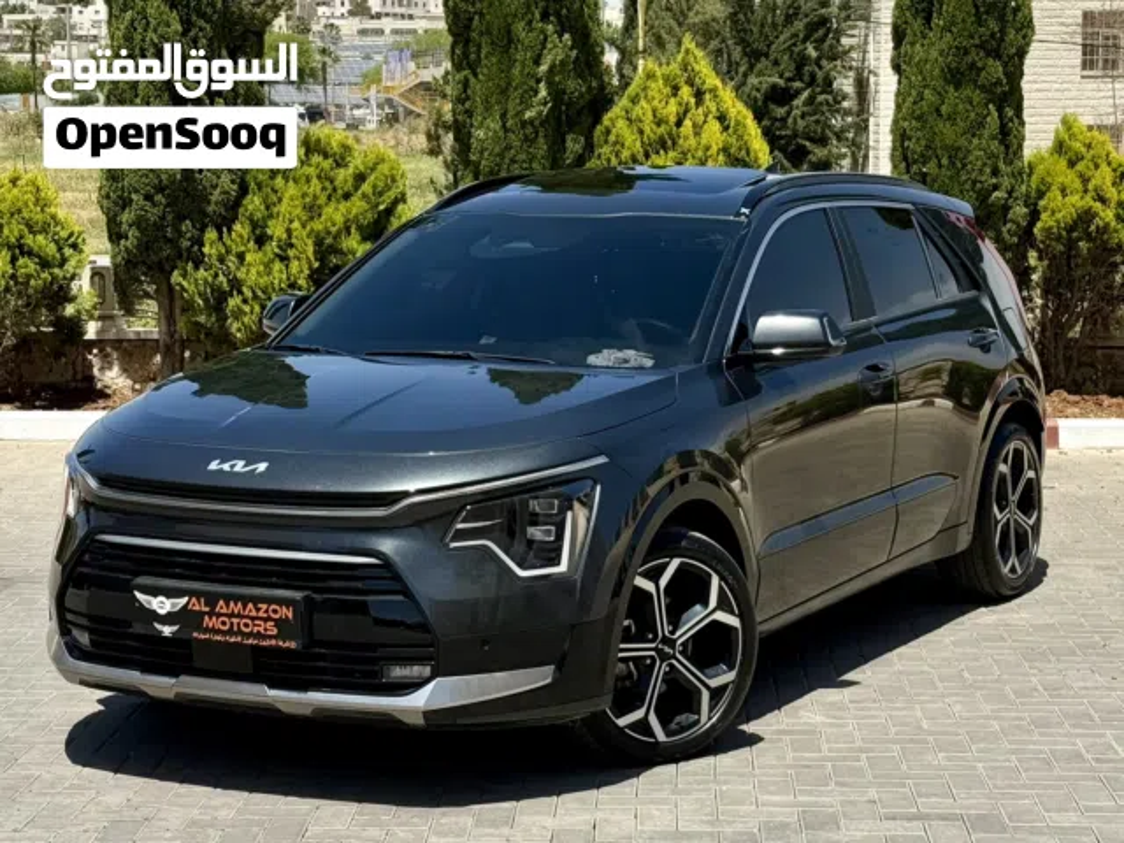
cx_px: 562
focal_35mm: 48
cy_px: 422
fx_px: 1559
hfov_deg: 39.7
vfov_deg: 30.3
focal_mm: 6.76
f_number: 1.78
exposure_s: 1/6536
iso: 100
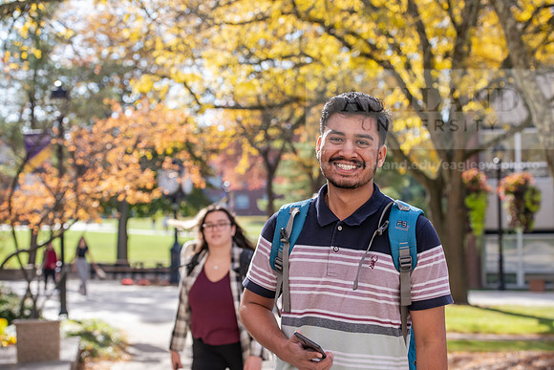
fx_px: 1231
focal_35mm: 80
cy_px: 185
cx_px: 277
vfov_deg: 17.1
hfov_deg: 25.4
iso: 320
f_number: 5.6
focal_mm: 80
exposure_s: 1/500
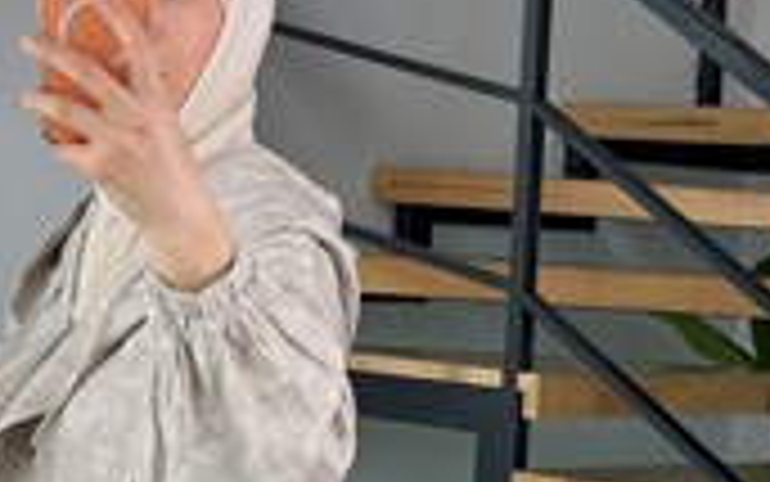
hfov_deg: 16.8
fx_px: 2582
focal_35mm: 123
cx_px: 158
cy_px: 354
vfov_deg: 10.6
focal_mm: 6.76
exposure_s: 1/236
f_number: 1.78
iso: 64
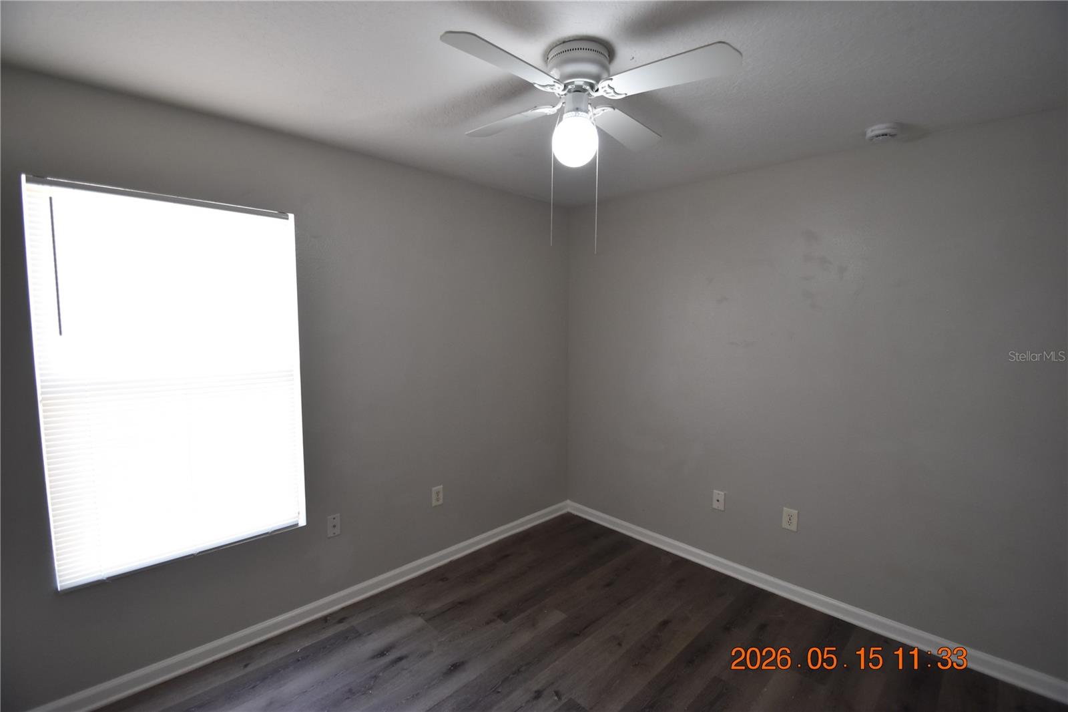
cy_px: 356
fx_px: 445
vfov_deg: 77.3
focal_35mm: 15
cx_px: 534
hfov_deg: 100.4
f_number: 3.5
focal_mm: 10
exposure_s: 1/90
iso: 800
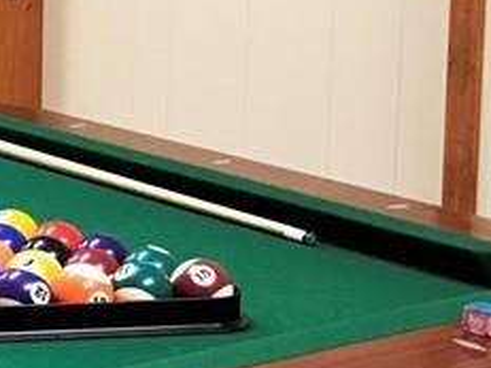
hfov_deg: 13.8
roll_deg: +0.5
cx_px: -444
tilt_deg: -7.1
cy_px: 11
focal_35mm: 124
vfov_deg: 11.8
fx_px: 1758
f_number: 1.8
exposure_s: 1/24
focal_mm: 3.99
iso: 40
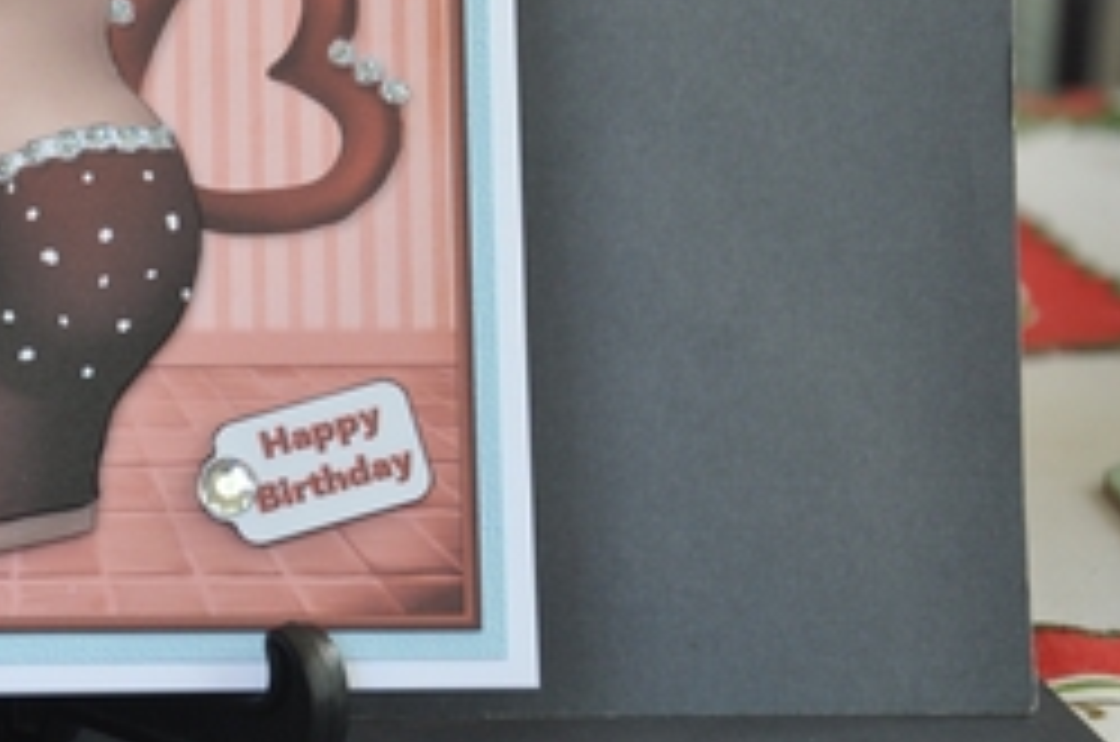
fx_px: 4378
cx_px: 153
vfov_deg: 9.7
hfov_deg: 14.5
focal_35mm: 141
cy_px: 256
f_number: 5
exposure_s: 1/60
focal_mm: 52
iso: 400
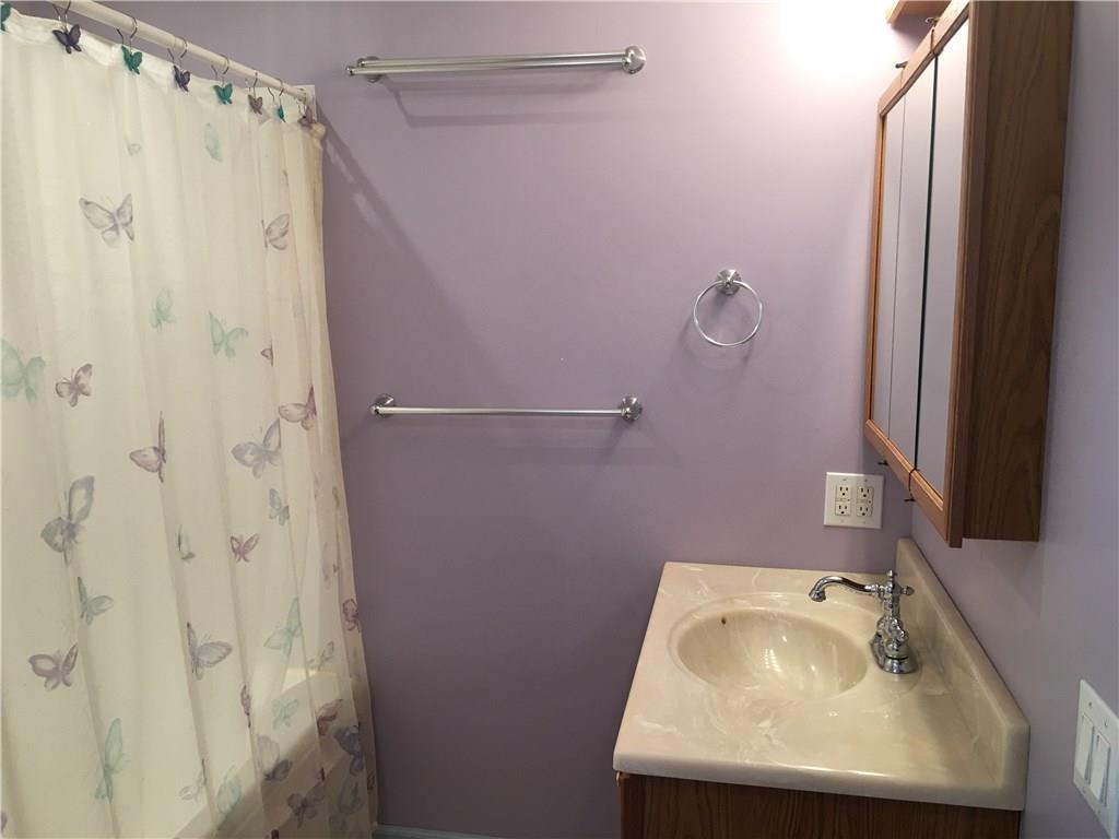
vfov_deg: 48.2
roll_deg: +0.4
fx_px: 937
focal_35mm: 29
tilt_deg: -6.7
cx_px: 560
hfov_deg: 61.7
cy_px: 420
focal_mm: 4.15
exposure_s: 1/15
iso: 32
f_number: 2.2
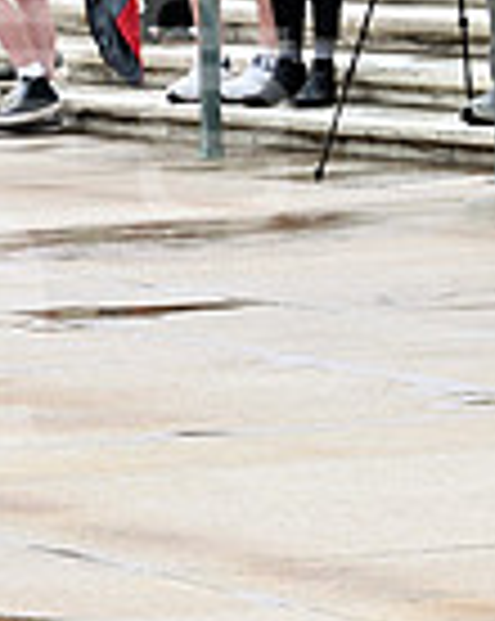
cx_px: -792
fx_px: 7598
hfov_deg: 3.7
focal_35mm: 414
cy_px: -151
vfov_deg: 4.7
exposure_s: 1/320
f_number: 5.6
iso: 125
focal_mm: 70
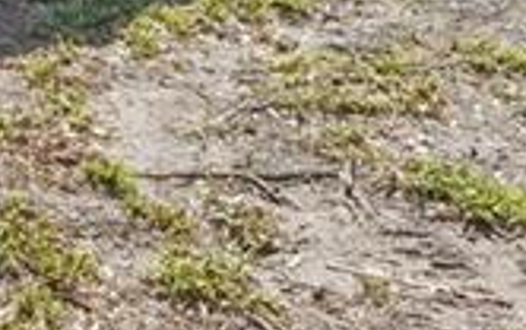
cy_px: -317
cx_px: -206
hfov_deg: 19.8
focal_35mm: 94
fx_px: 1348
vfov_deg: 12.4
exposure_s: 1/800
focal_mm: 10
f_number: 8
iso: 400
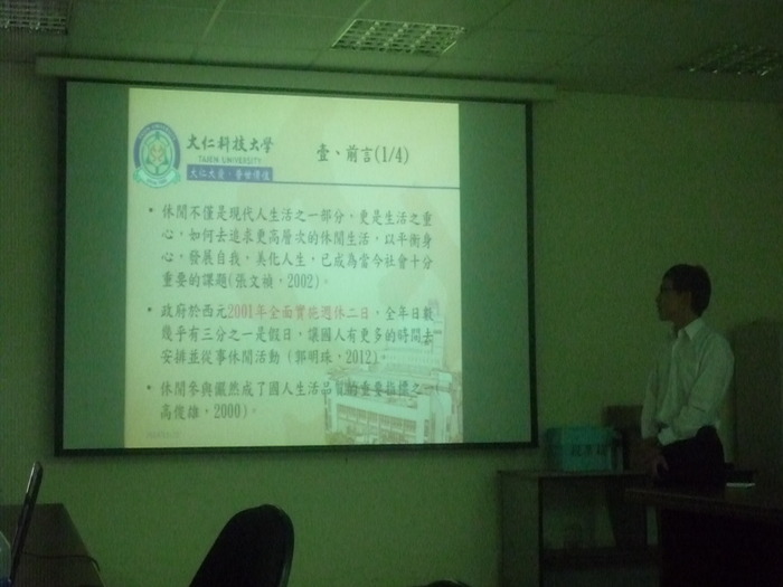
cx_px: 392
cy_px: 294
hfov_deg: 30.3
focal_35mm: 64
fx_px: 1448
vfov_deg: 22.9
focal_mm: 11.3
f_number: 4.9
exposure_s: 1/80
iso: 1600
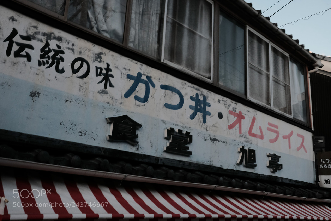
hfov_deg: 54.4
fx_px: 322
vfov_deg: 37.8
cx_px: 166
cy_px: 110
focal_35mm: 35
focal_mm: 23
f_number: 13
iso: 2000
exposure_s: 1/60
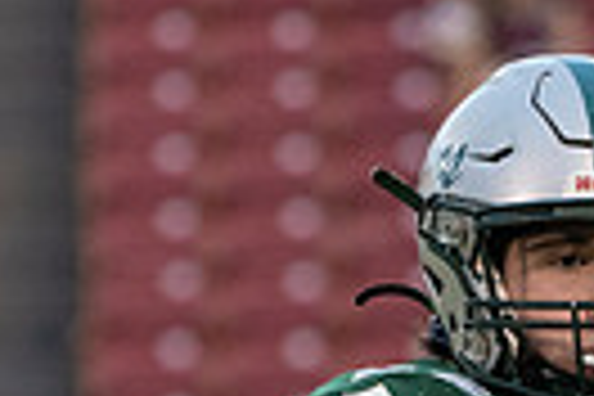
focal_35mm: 1114
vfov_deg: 1.2
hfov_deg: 1.9
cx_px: 536
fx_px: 18380
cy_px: 754
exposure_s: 1/1250
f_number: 5.6
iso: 4000
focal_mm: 253
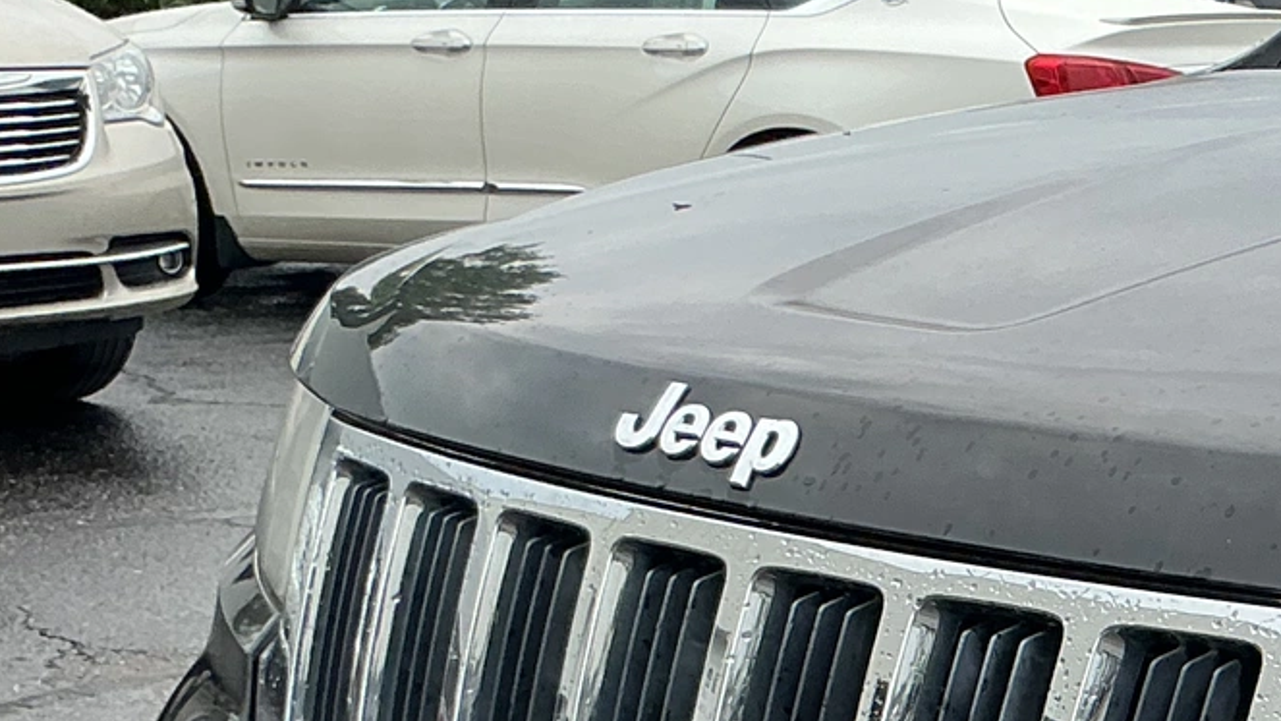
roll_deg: +0.0
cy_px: 725
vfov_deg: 13.0
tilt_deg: -11.7
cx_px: 1832
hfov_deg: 20.4
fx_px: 3125
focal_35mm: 92
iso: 25
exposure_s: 1/781
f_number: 1.8
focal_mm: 3
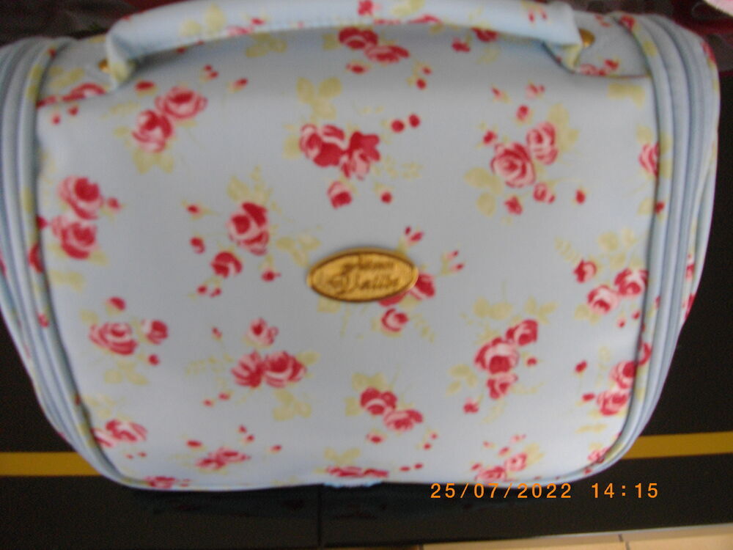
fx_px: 678
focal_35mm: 32
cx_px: 366
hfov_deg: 56.8
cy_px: 275
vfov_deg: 44.2
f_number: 2.9
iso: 200
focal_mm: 5.7
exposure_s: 1/50
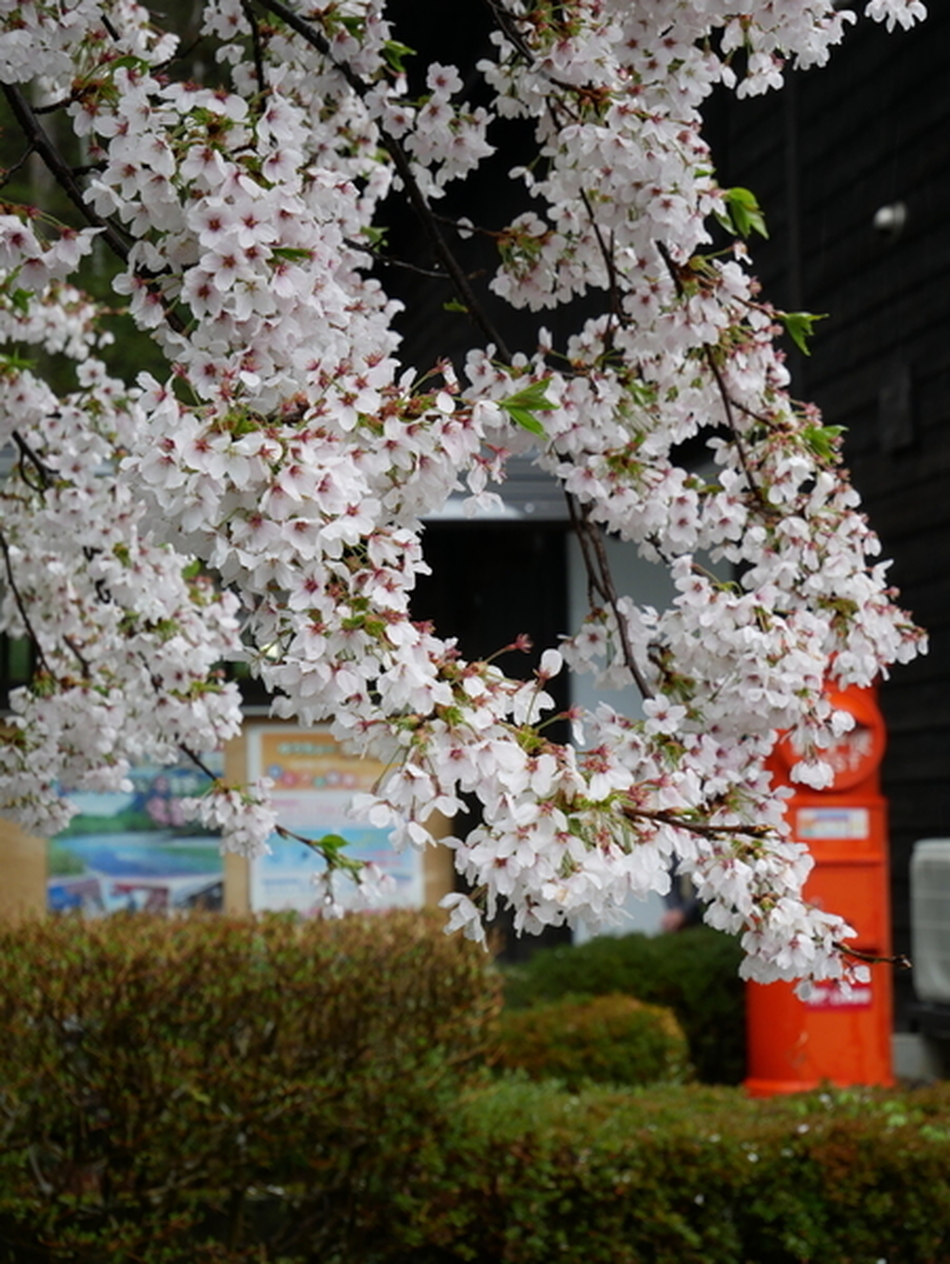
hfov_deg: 20.5
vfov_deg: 27.0
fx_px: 2631
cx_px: 475
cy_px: 632
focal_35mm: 72
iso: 200
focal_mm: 36
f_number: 5.3
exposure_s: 1/80
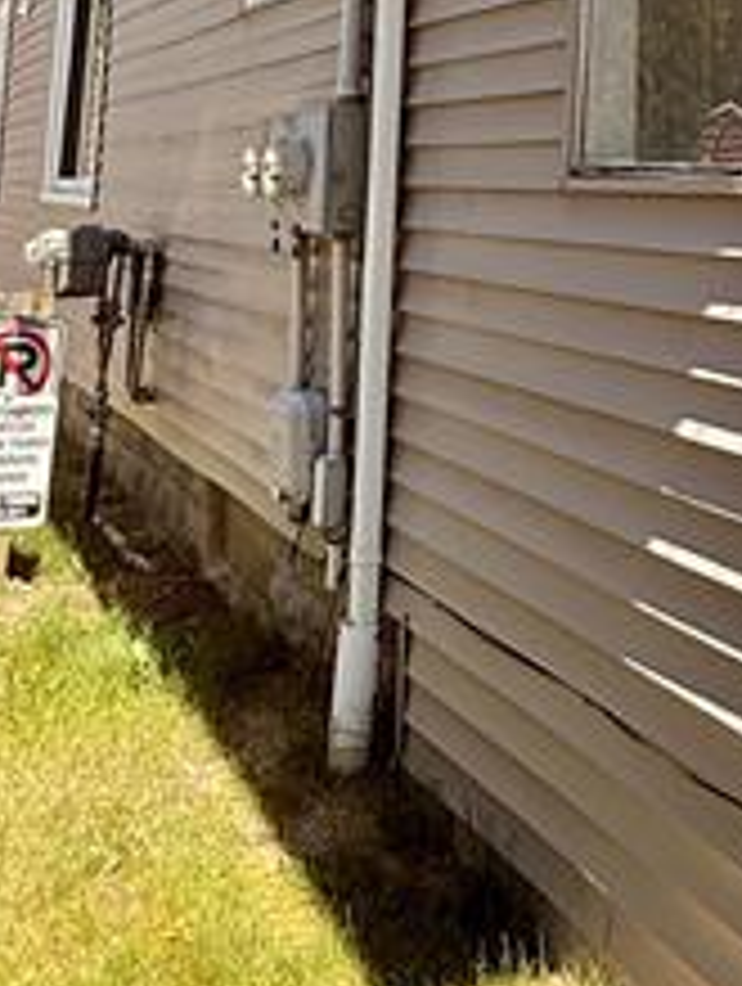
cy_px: 23
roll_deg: -1.2
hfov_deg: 28.4
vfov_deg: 35.5
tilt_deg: +8.1
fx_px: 1396
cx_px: 697
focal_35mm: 49
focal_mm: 2.22
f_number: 2.2
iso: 50
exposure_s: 1/411
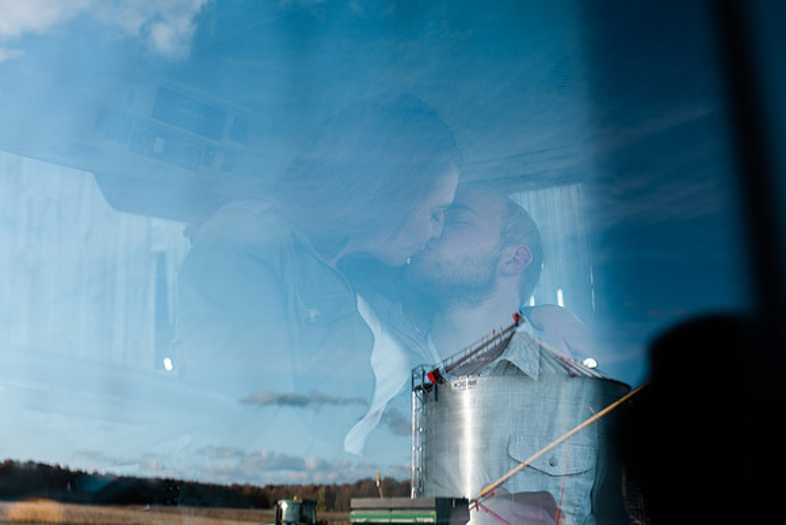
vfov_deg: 36.4
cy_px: 262
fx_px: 797
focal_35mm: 36
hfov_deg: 52.5
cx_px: 393
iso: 200
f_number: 3.2
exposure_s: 1/640
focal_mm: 35
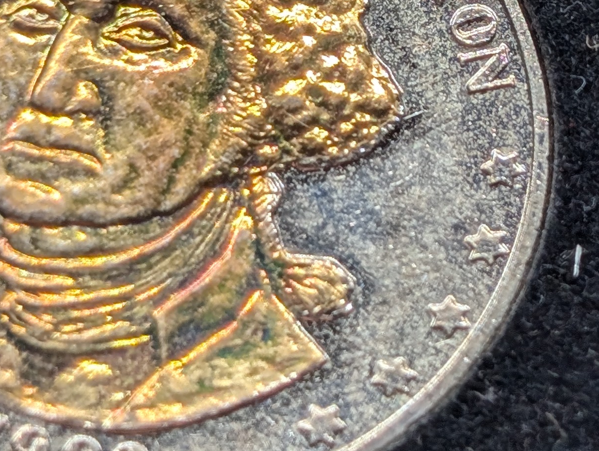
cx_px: 599
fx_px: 2859
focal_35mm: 165
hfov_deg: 11.8
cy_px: -56
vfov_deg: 8.9
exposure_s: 1/64
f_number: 1.68
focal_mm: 6.9
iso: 21
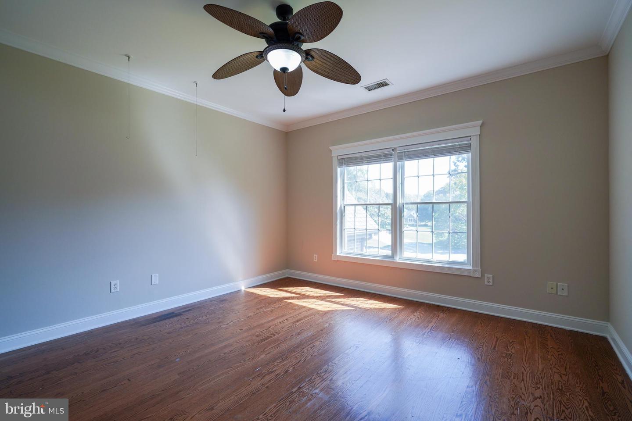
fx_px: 281
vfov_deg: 73.7
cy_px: 210
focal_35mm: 16
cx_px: 316
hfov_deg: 96.7
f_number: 4
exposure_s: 1/160
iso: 320
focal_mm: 16
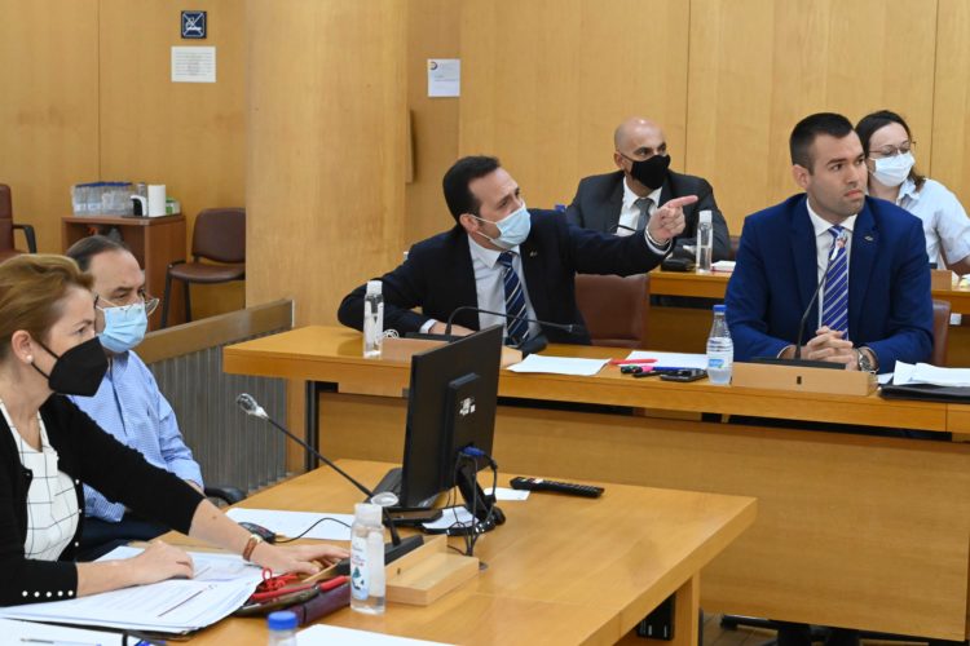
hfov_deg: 25.4
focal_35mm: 80
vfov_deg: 17.1
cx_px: 485
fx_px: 2155
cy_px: 323
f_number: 11
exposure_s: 1/160
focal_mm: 80
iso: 12800
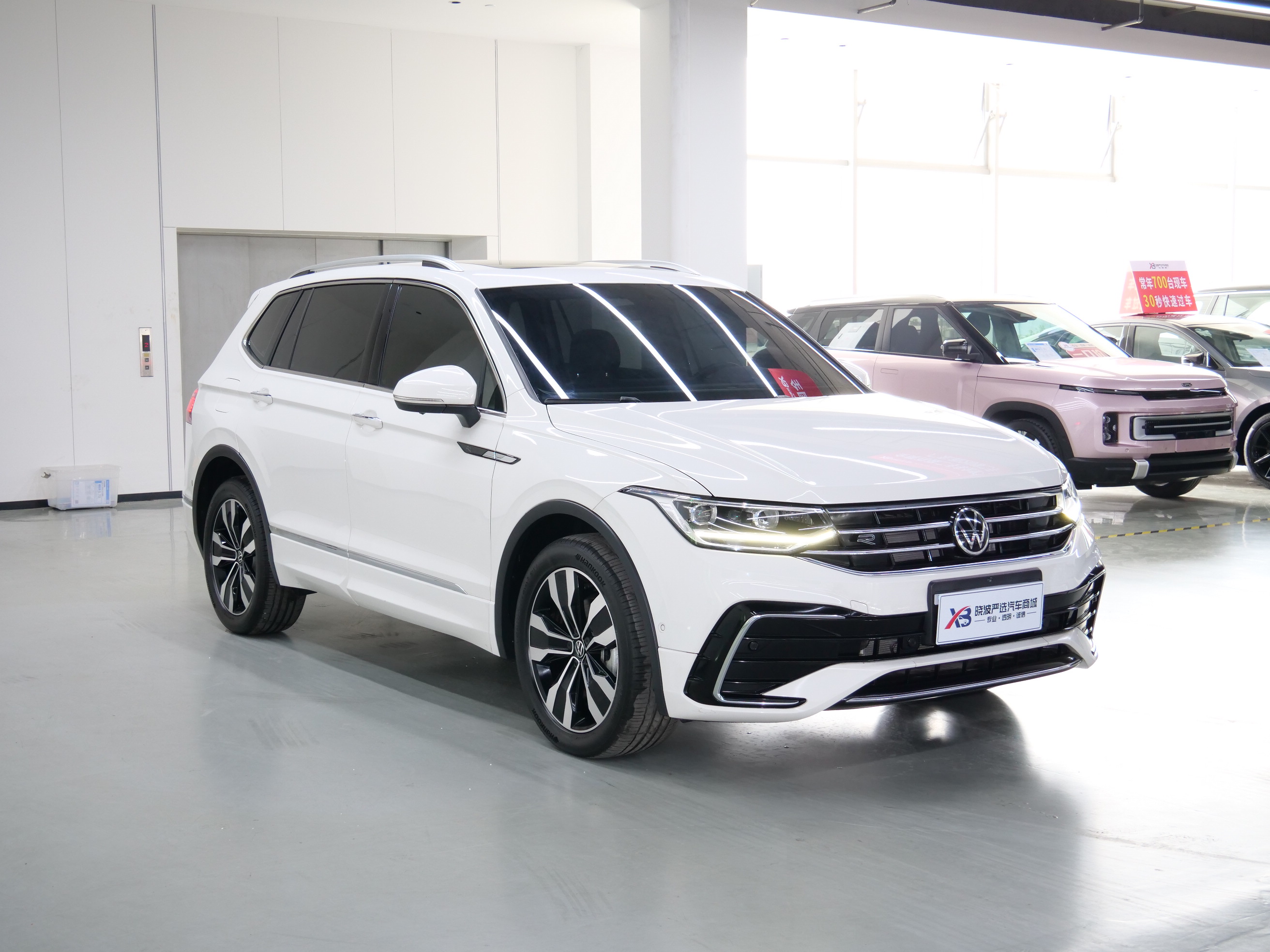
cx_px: 635
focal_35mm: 46
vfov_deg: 31.5
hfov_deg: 41.2
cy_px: 476
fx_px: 1688
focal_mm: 23
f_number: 4.3
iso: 800
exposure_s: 1/30
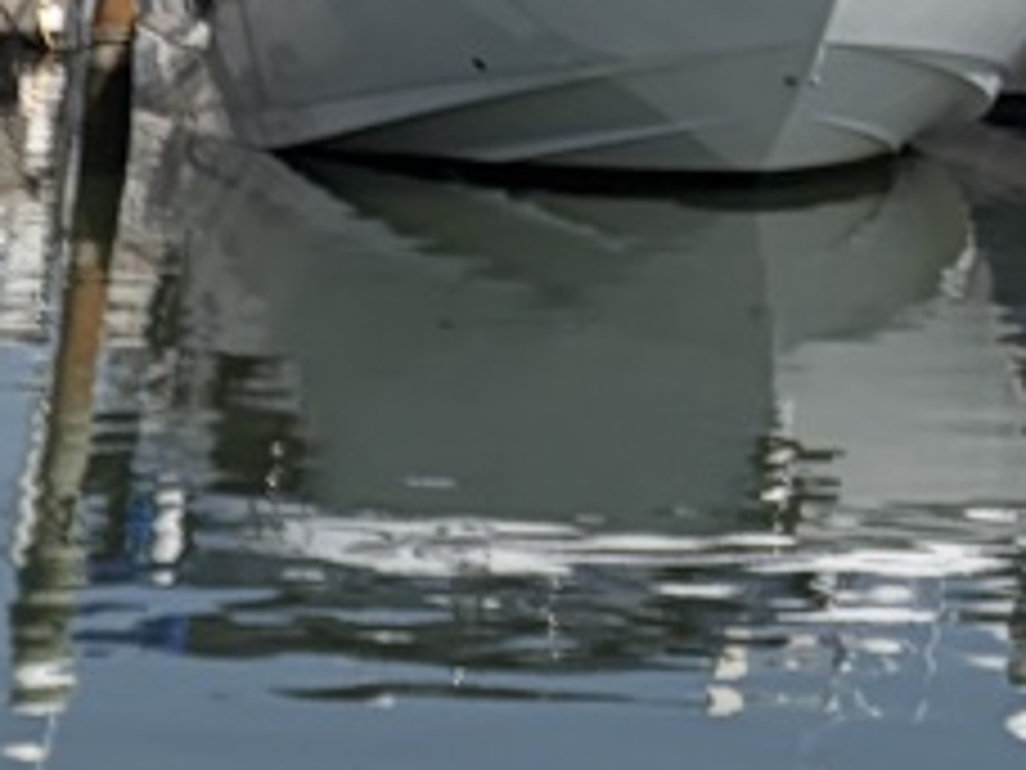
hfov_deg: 10.0
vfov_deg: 8.6
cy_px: 1535
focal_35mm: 164
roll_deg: +3.8
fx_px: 4861
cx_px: -1706
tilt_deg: -18.6
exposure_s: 1/5814
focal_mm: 5.96
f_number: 1.6
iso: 50
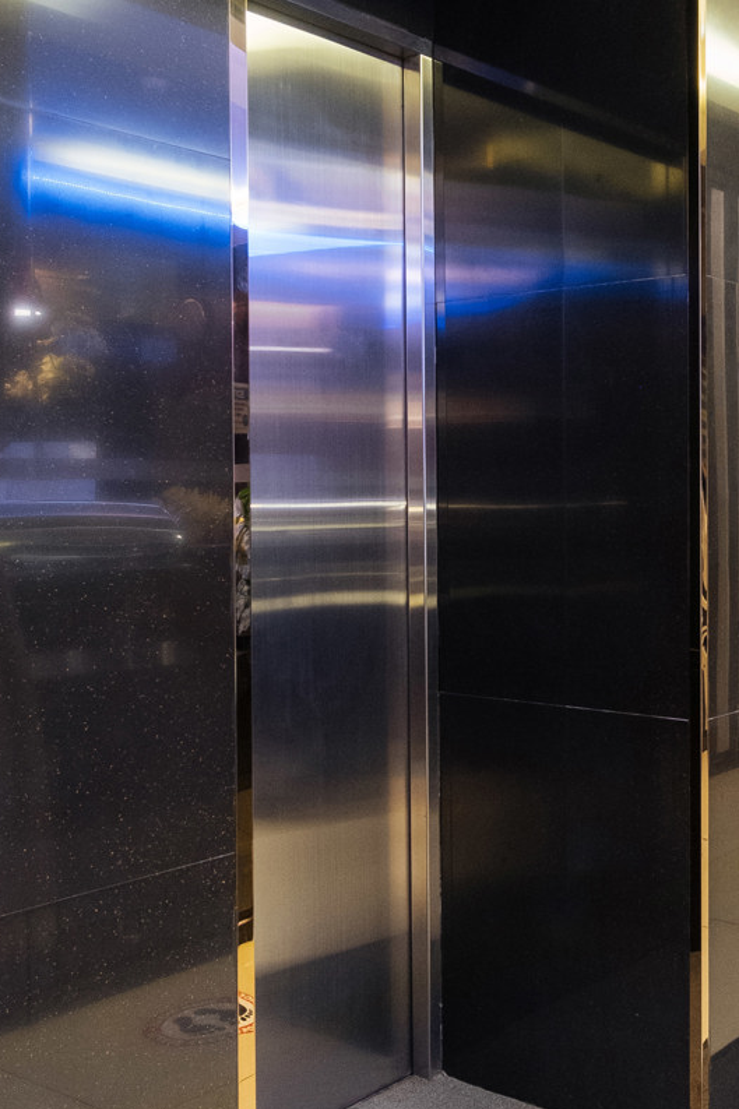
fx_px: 1232
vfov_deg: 48.5
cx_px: 700
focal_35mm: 40
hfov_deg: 31.4
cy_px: 528
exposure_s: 1/1.67
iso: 1000
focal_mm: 12
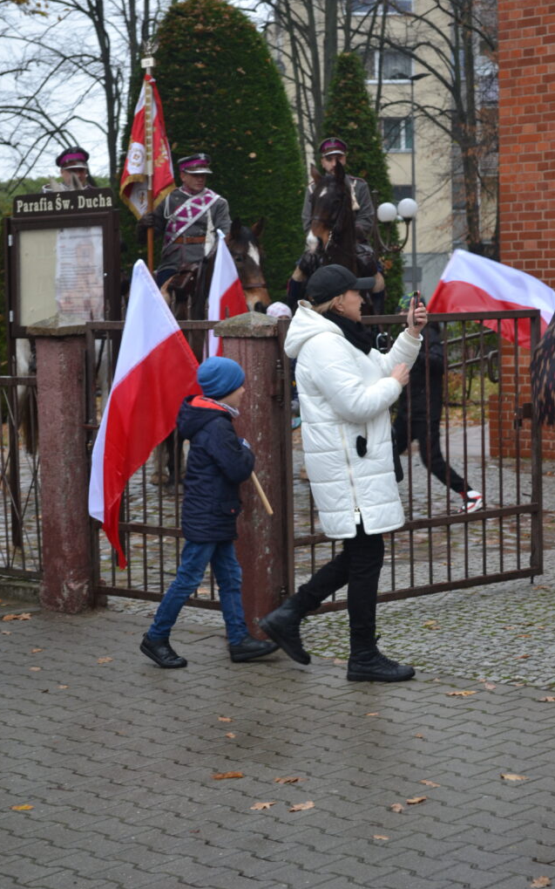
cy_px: 443
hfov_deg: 15.5
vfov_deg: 24.5
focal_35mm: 85
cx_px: 264
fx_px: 2045
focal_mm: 55
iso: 400
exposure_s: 1/80
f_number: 5.6
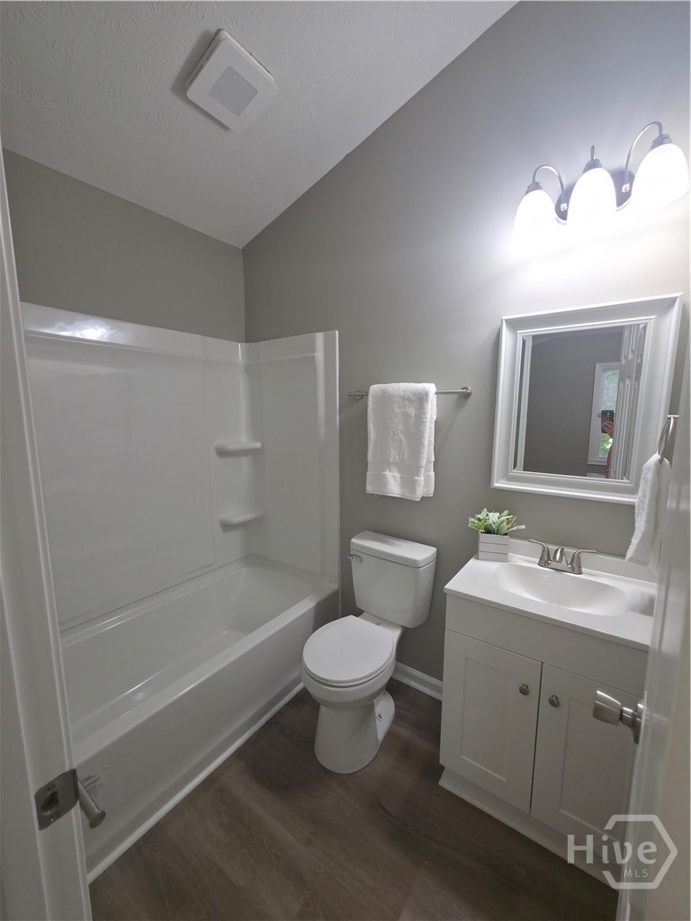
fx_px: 346
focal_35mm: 13
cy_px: 460
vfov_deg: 106.2
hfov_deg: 89.9
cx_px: 346
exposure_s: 1/120
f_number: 1.9
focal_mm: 2.2
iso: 80
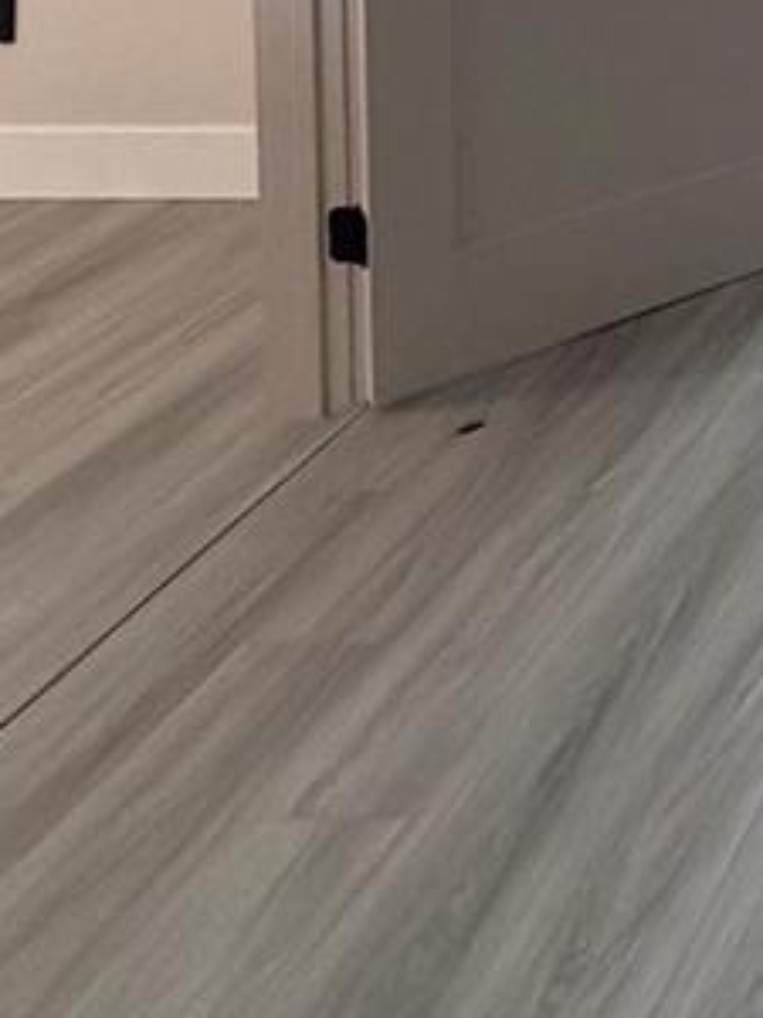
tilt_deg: -4.4
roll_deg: -1.2
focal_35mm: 56
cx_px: 1489
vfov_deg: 27.2
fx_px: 1646
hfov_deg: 18.3
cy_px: -387
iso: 200
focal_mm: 2.22
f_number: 2.2
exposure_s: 1/121
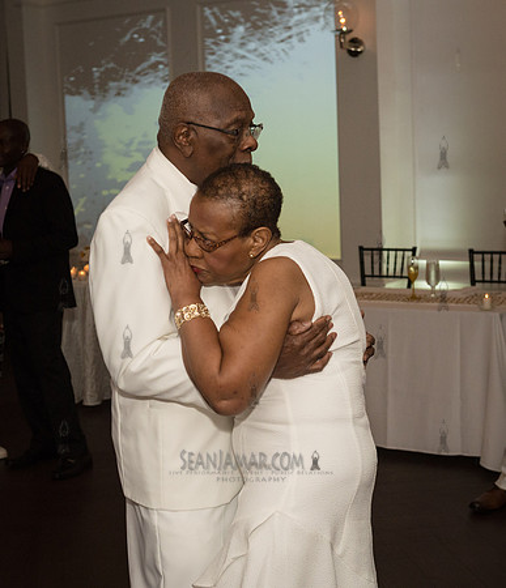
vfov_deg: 28.1
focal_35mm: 66
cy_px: 294
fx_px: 1177
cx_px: 231
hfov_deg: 24.3
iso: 2500
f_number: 4
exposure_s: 1/640
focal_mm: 48
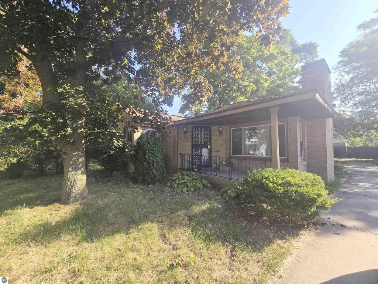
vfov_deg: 89.9
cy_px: 142
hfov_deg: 106.2
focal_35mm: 13
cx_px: 189
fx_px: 142
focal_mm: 2.2
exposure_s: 1/807
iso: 50
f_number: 2.2
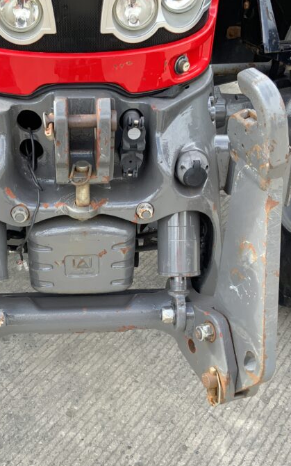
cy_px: 254
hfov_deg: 27.3
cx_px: 101
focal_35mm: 47
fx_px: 596
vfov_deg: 42.6
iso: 16
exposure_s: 1/231
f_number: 1.8
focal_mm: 3
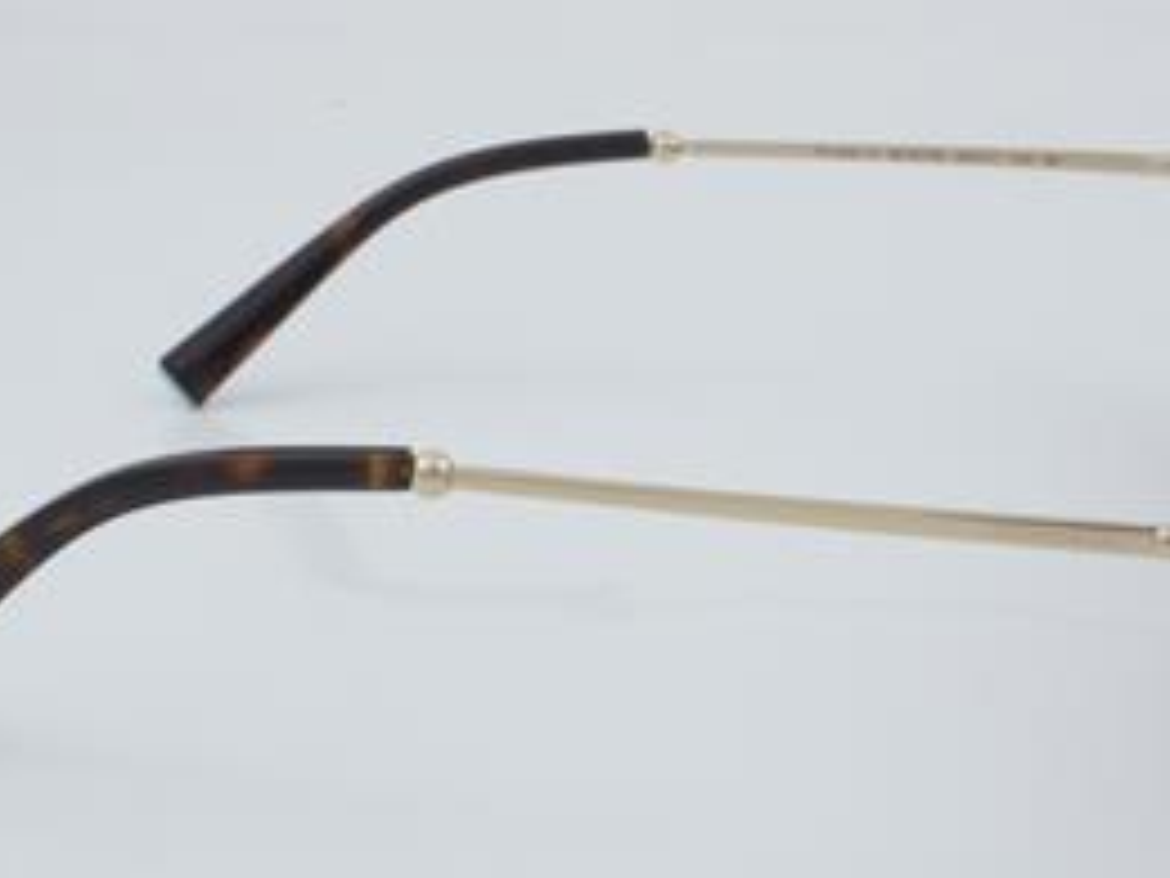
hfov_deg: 19.7
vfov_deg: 14.8
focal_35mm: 100
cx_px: 670
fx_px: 3371
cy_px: 441
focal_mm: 45
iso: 100
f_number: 32
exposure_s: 1/3
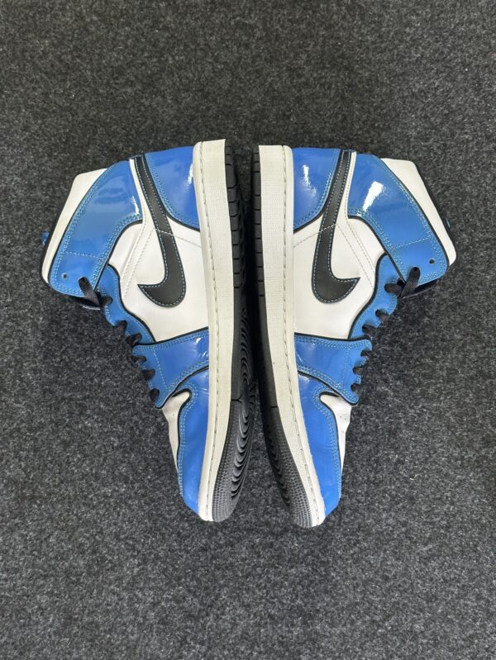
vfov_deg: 39.6
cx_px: 248
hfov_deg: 30.3
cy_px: 330
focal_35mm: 48
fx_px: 916
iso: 160
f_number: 1.78
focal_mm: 6.86
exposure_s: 1/50
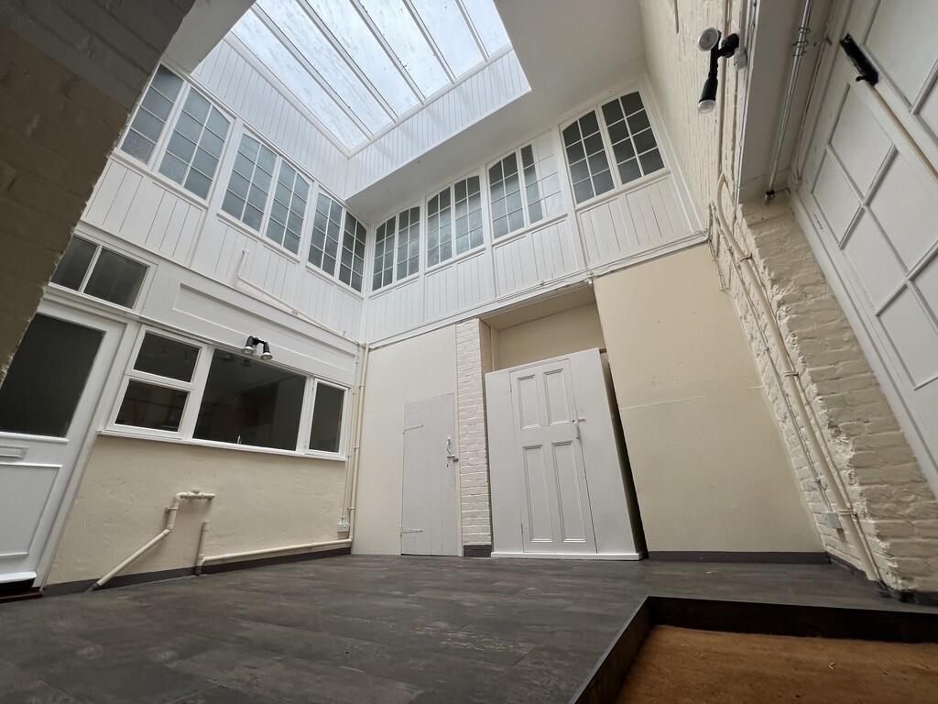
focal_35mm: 13
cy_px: 352
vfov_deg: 89.9
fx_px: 352
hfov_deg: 106.2
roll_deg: +2.3
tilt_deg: +22.9
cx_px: 469
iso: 32
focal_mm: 1.57
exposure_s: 1/230
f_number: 1.8
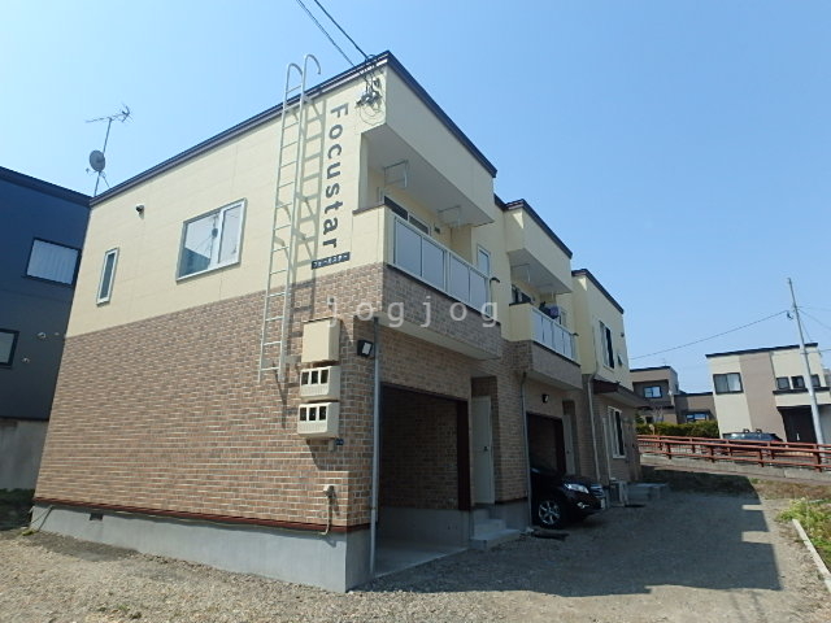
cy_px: 312
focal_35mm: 21
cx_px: 416
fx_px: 504
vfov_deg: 63.4
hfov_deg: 79.0
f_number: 6
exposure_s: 1/640
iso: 125
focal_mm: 3.7
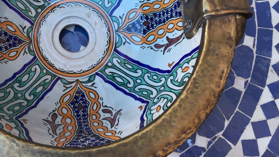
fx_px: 362
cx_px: 79
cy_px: 24
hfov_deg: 41.2
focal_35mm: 49
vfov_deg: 23.9
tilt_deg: -73.1
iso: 40
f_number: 2.2
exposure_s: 1/100
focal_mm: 4.15
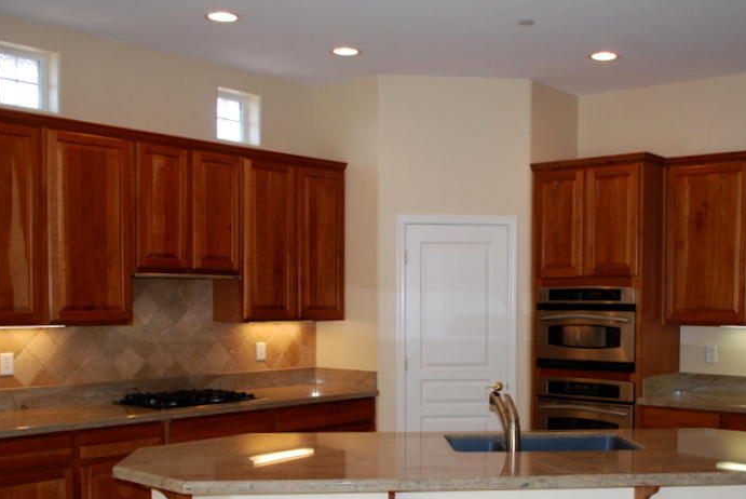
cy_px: 369
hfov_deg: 48.0
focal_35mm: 40
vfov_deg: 32.9
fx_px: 830
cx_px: 463
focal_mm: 18
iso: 200
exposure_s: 1/60
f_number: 3.5
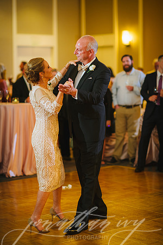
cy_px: 122
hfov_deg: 16.1
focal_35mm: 85
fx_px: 577
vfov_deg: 23.9
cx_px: 82
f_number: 2
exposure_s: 1/100
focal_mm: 85
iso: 640
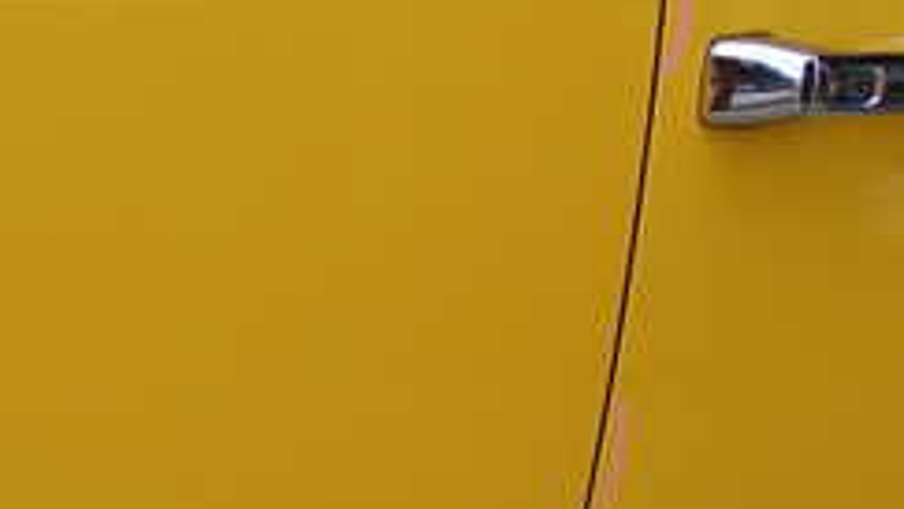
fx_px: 2063
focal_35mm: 86
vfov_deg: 13.5
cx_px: -197
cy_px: 684
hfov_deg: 22.6
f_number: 3.2
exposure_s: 1/500
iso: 100
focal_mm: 5.79
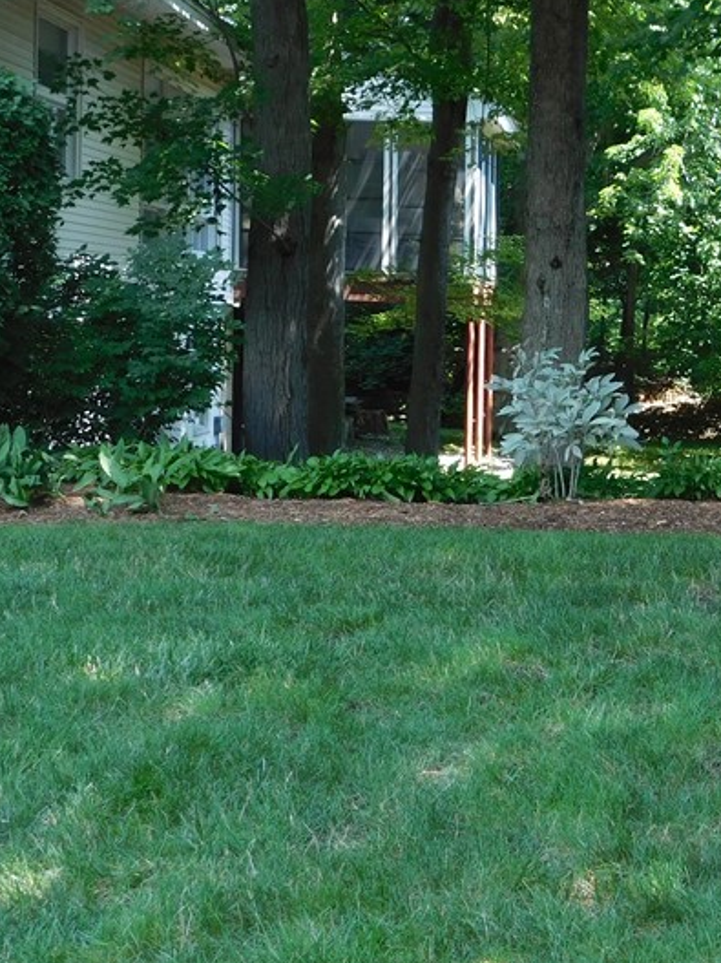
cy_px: 373
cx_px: 716
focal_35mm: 70
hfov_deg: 20.4
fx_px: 1945
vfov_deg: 27.7
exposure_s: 1/100
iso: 125
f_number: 3.5
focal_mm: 6.3
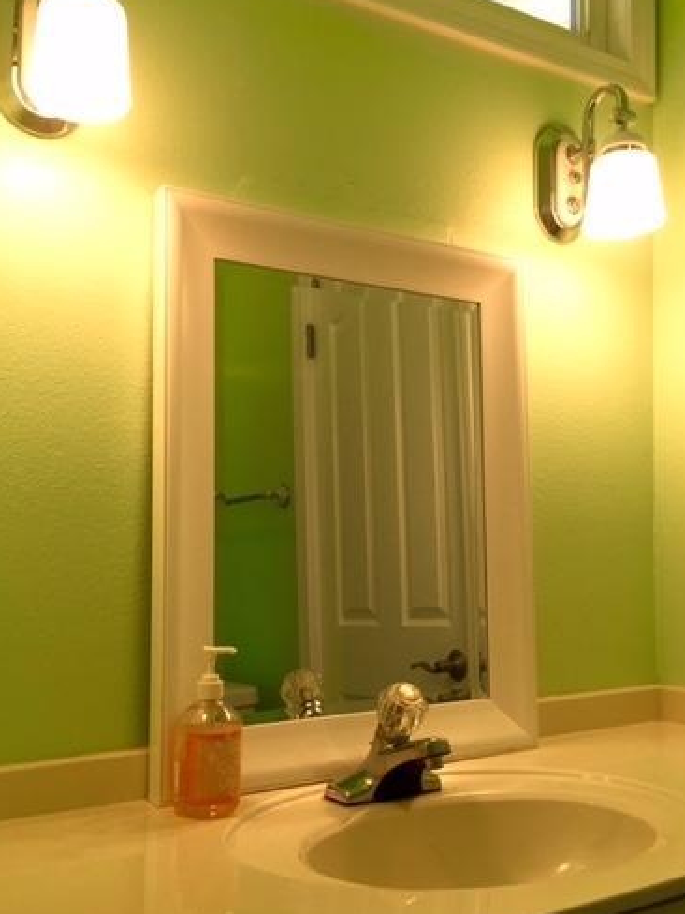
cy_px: 457
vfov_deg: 49.0
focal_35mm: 38
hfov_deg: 37.7
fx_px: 1003
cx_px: 384
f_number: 2.2
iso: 32
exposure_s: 1/60
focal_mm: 4.15
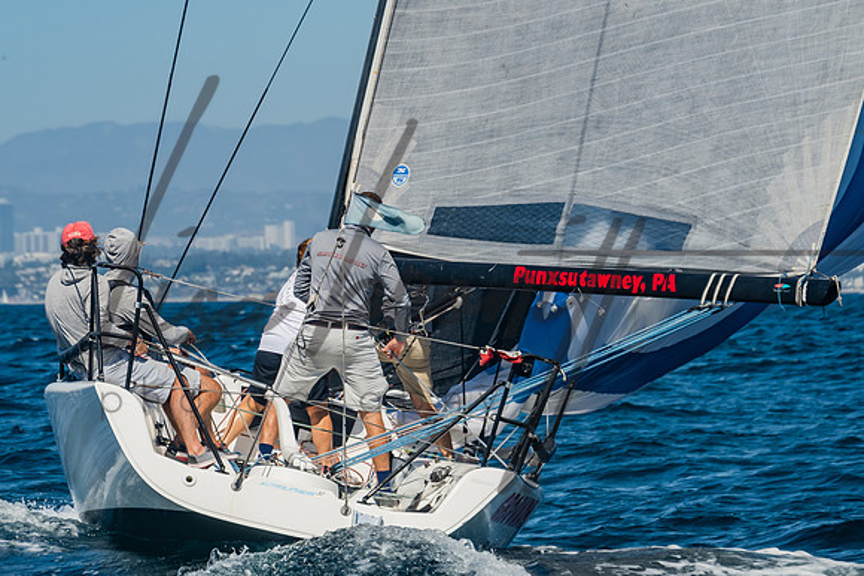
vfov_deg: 5.6
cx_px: 276
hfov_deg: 8.4
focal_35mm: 245
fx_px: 5871
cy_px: 275
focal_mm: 140
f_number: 6.3
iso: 160
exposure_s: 1/500
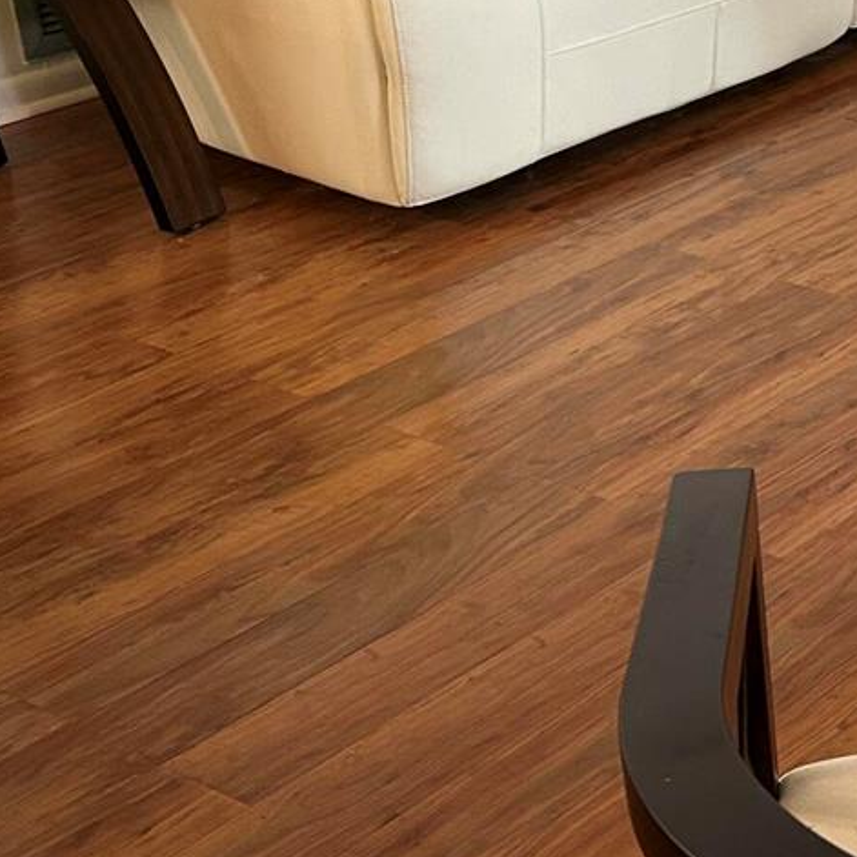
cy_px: 237
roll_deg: -0.7
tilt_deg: -21.9
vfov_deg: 22.0
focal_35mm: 78
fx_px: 2185
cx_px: 1330
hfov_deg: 19.1
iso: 250
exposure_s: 1/60
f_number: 1.5
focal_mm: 5.7
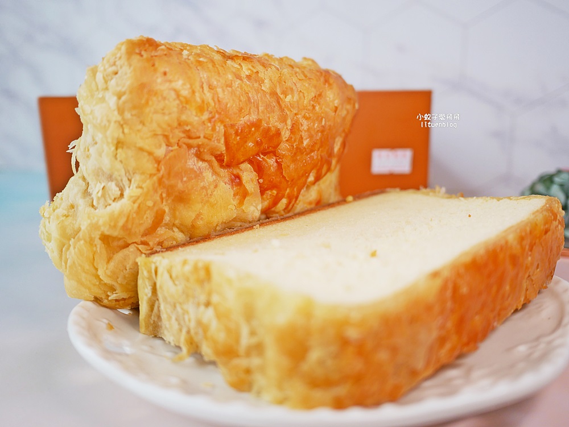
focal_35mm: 28
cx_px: 284
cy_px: 214
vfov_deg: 49.8
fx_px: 460
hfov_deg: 63.4
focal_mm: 14
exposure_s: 1/250
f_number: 2.5
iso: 200
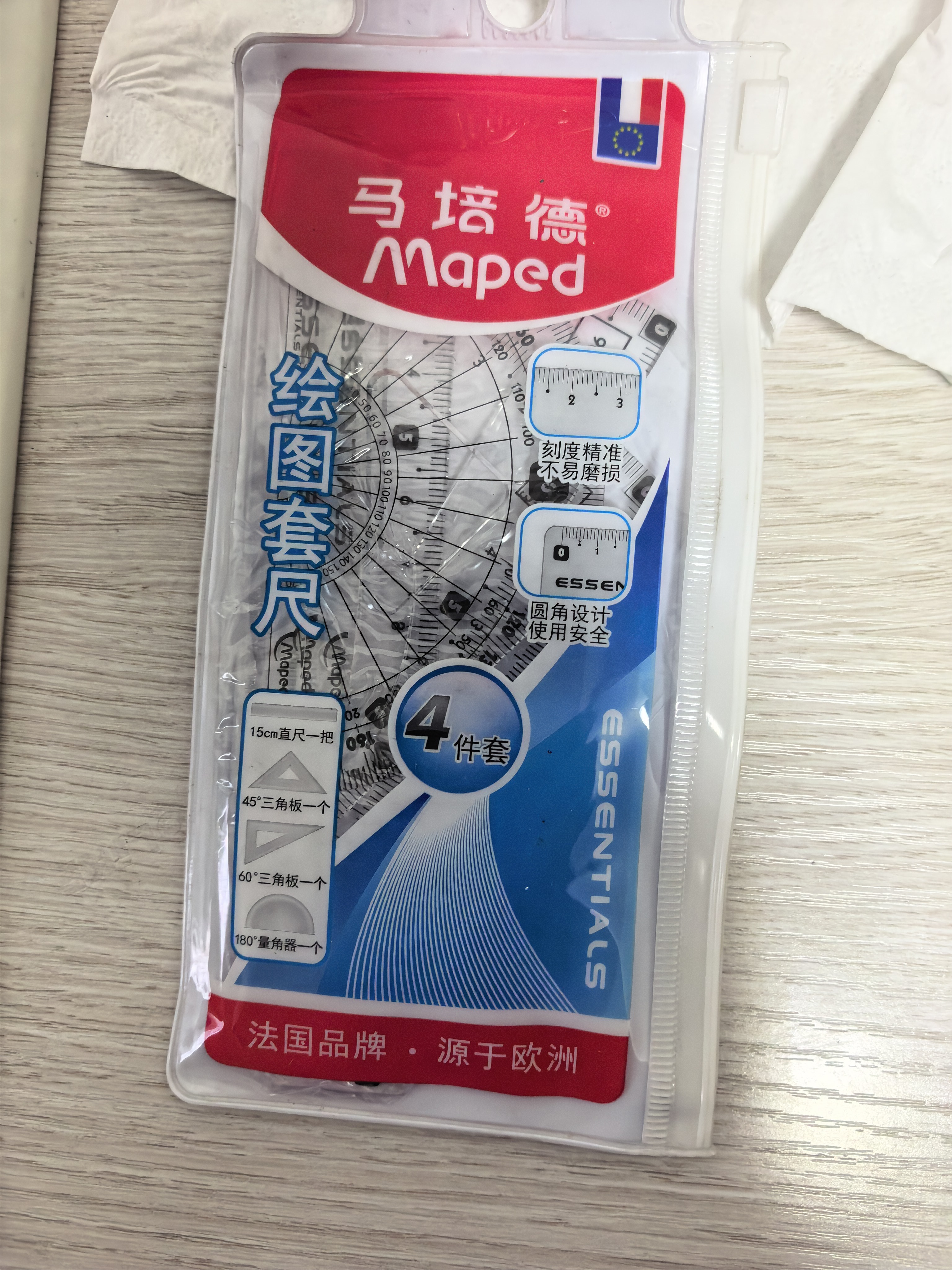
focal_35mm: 24
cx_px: 476
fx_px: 880
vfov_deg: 71.6
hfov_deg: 56.8
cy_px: 635
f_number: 2
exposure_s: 1/495
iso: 4000
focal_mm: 5.75
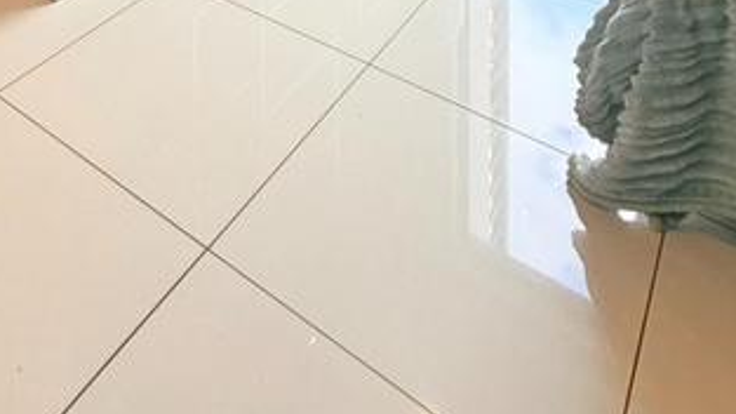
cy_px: -407
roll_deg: +0.5
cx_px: 202
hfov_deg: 49.9
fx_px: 761
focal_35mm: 39
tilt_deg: -1.3
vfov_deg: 19.0
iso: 100
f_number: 2.2
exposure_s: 1/100
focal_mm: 2.22
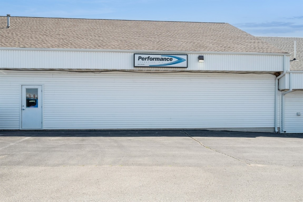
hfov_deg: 61.9
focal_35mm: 30
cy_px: 101
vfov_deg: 43.7
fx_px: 253
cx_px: 152
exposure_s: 1/250
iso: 200
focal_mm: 30
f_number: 8
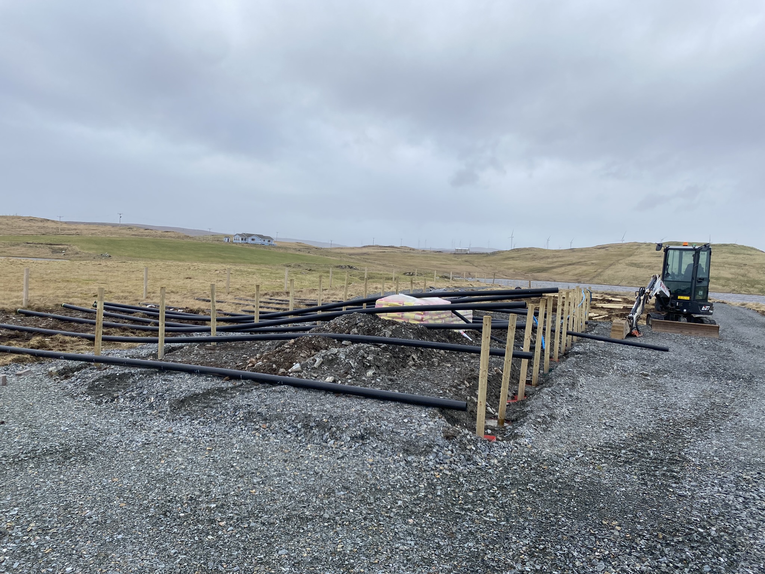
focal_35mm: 26
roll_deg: -1.9
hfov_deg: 67.3
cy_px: 287
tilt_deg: -2.3
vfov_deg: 53.1
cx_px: 382
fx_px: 575
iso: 32
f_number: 1.8
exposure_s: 1/1206
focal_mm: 4.25
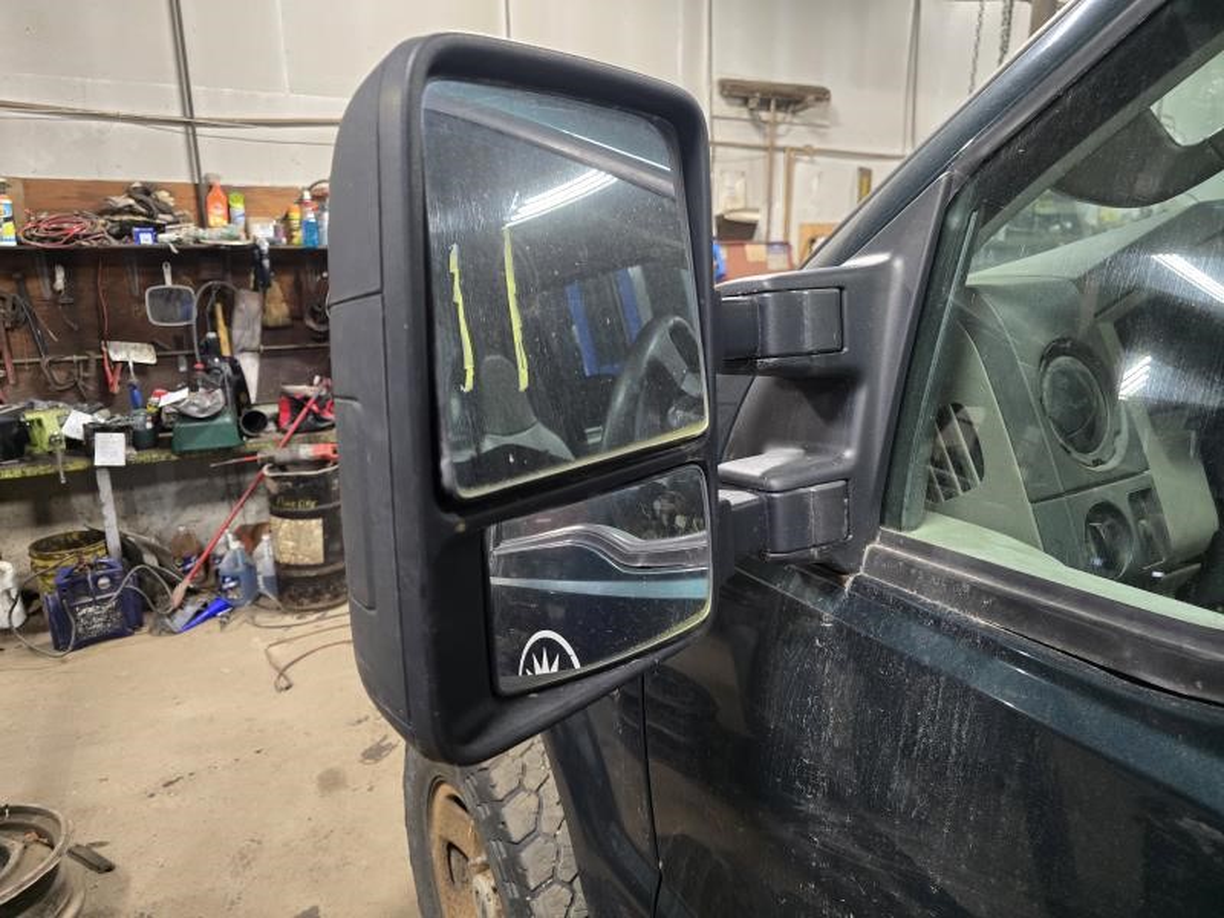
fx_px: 813
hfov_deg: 73.9
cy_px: 459
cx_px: 612
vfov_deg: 58.9
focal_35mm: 23
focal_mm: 6.3
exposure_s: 1/60
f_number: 1.7
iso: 640
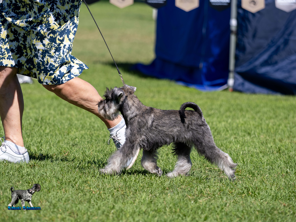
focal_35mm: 300
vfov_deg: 5.0
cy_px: 111
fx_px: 2565
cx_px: 148
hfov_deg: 6.6
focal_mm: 150
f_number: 3.5
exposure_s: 1/2000
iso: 200
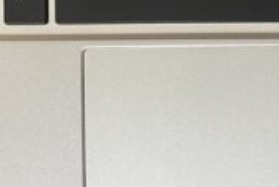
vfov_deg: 14.2
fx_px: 706
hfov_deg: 21.7
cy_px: -82
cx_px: 270
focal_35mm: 91
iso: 400
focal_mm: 4.25
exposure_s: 1/33
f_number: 1.8
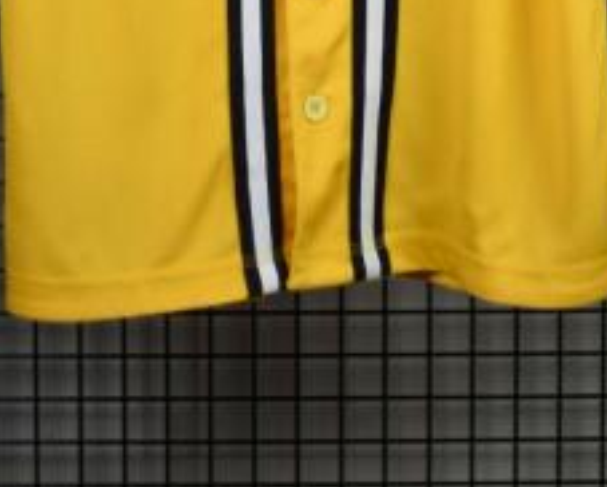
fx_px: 3902
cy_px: -252
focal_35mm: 217
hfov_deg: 8.9
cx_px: 405
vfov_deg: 7.0
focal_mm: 50
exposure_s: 1/160
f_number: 1.4
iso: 100
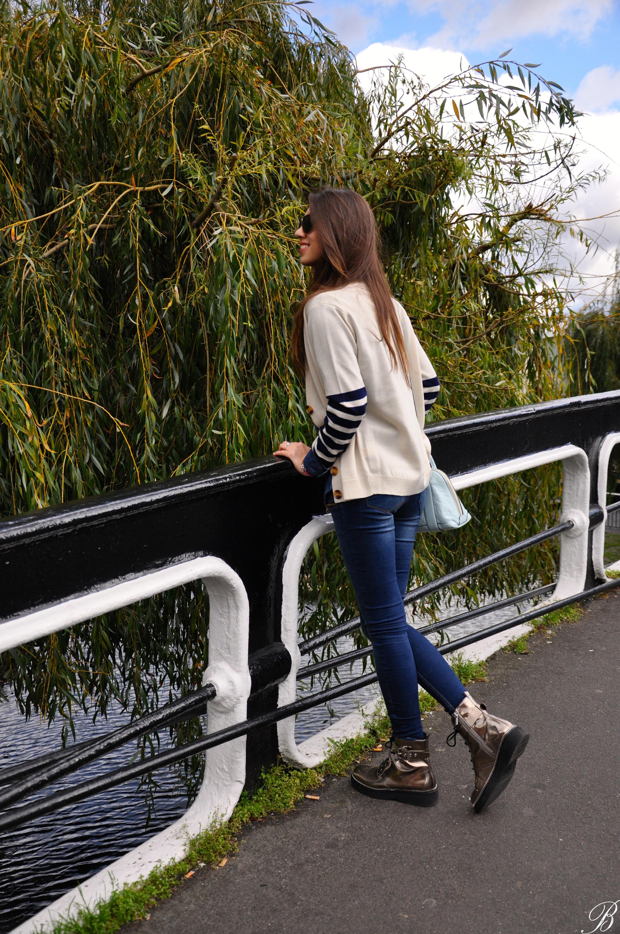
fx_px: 971
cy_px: 467
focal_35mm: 38
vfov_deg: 51.3
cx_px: 310
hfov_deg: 35.4
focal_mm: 25
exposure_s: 1/1000
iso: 400
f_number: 4
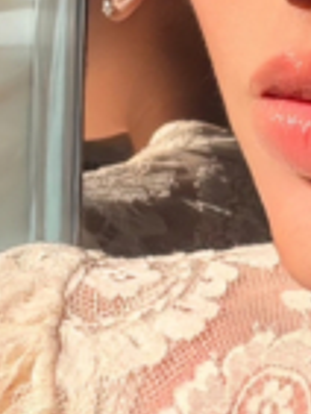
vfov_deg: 15.2
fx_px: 1507
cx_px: 456
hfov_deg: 11.3
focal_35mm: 126
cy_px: -46
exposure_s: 1/964
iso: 25
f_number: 1.9
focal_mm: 2.71
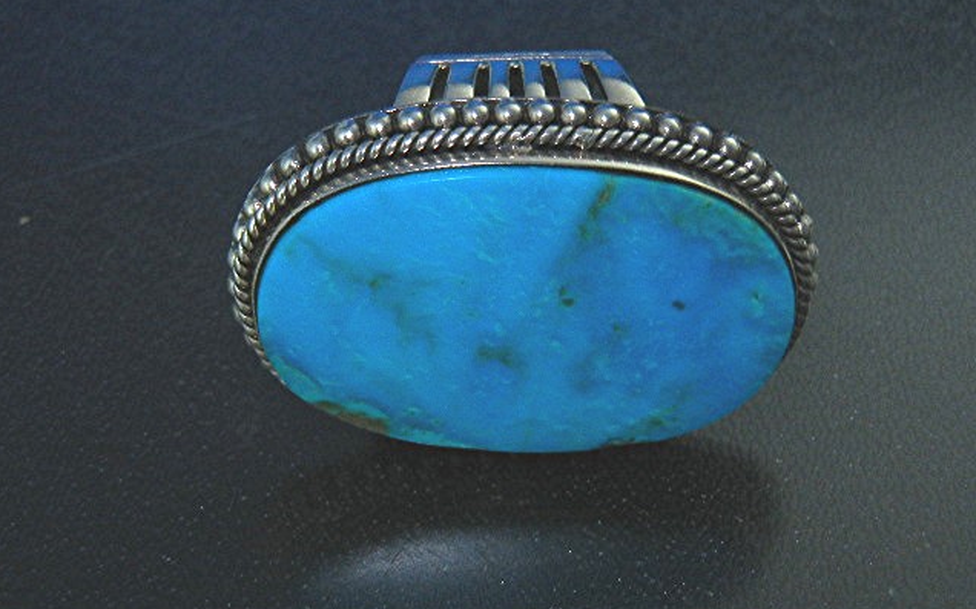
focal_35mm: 95
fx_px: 2526
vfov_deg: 13.7
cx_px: 488
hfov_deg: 21.9
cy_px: 258
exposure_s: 1/30
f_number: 8.8
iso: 400
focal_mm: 16
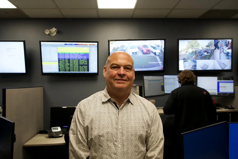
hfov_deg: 55.1
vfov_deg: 38.4
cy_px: 80
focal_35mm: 34
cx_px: 119
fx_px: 228
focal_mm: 23
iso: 1250
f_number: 4
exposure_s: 1/160
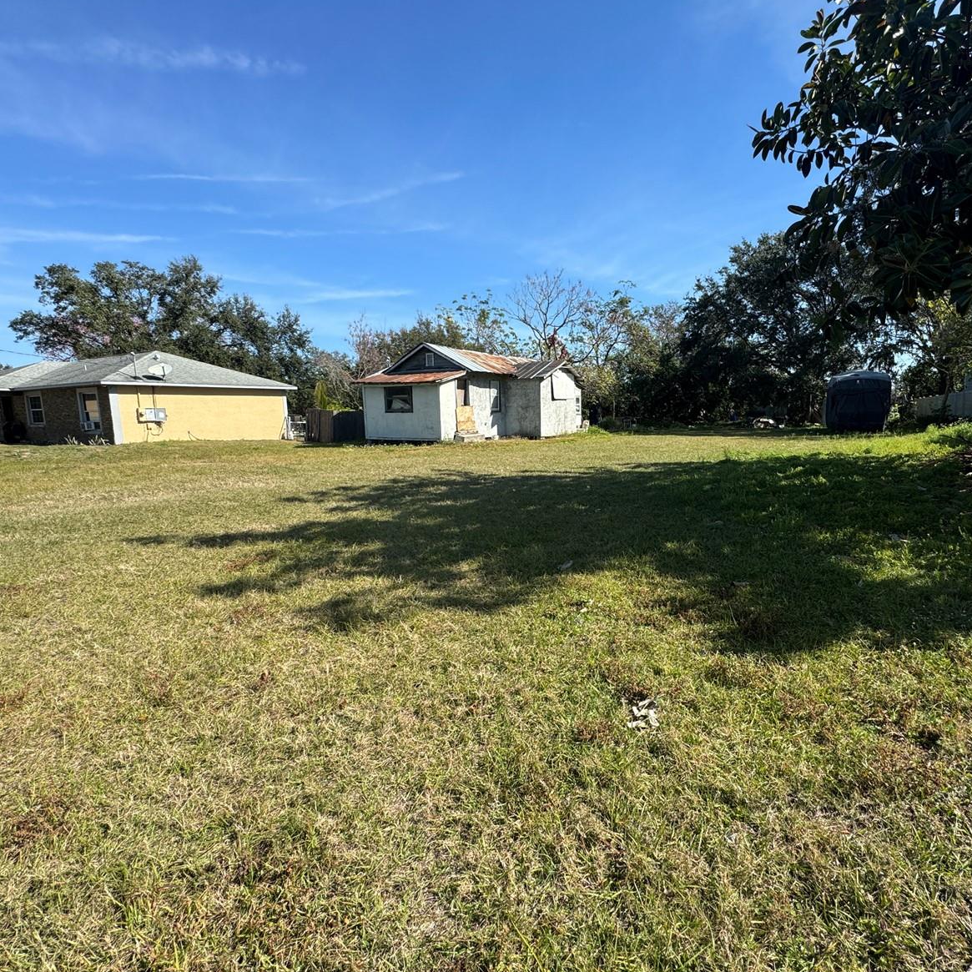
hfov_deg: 83.1
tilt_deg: -7.9
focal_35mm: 17
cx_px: 574
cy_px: 481
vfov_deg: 84.0
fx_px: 540
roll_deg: +1.3
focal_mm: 2.22
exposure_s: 1/1020
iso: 50
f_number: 2.2
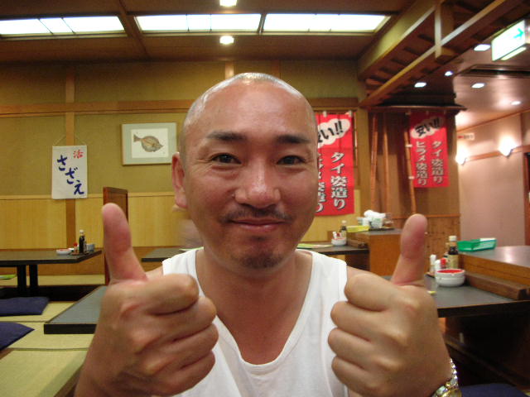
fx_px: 536
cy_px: 198
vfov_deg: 40.7
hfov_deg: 52.6
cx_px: 265
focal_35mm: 35
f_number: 2.8
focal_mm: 5.8
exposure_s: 1/5.8
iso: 120
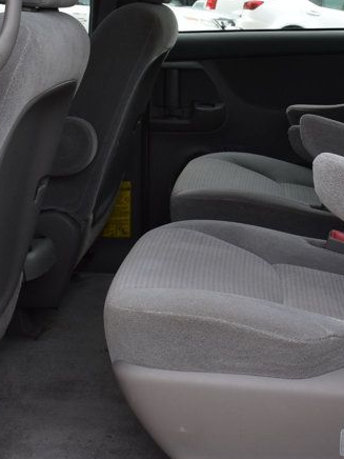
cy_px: 118
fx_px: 942
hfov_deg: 20.5
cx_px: 271
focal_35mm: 71
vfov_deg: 27.0
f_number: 9
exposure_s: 1/160
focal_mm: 21
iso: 400
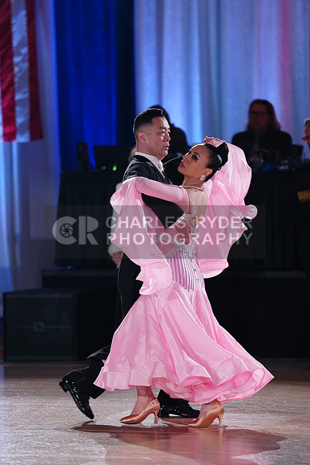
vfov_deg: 10.3
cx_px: 155
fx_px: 2582
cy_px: 232
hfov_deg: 6.9
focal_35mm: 200
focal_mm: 200
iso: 1600
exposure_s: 1/500
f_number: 2.8
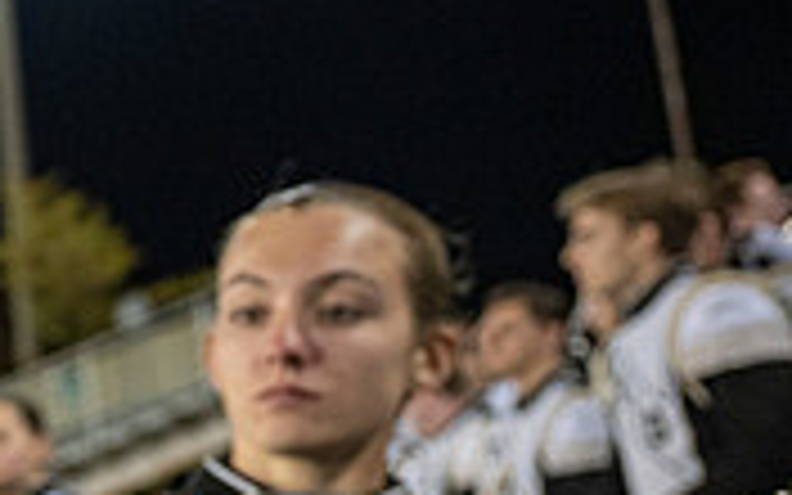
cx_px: -446
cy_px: 425
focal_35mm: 84
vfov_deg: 15.4
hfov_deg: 20.5
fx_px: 1813
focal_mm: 25
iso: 2000
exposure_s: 1/500
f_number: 3.2
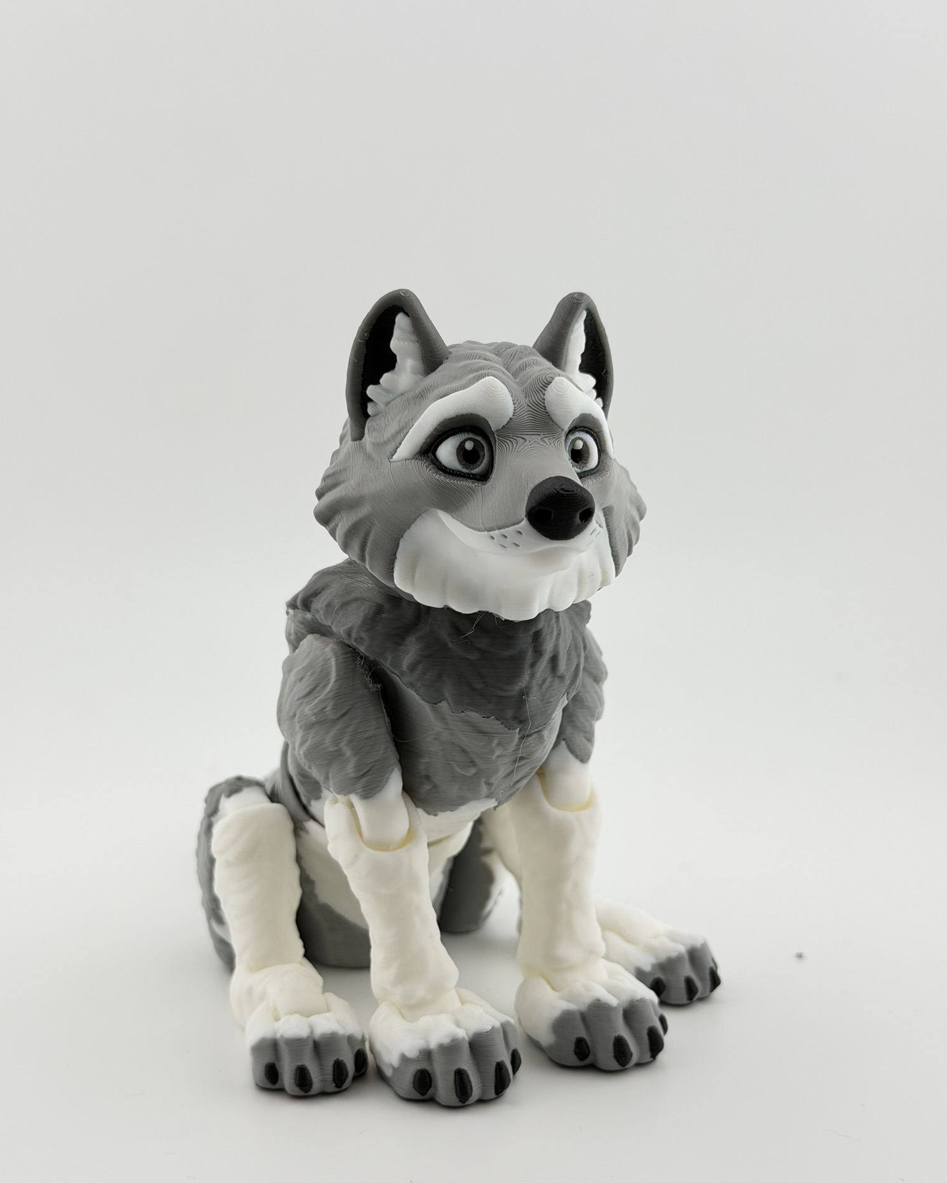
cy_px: 637
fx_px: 1787
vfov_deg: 36.6
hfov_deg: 29.7
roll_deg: +0.7
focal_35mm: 51
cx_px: 466
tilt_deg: -9.7
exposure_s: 1/1608
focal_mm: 6.76
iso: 64
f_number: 1.78
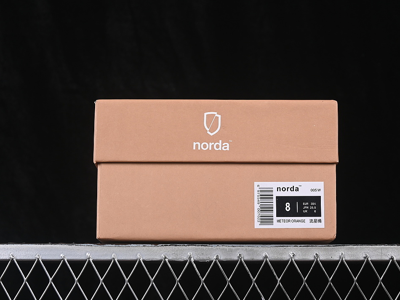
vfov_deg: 18.0
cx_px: 221
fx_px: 947
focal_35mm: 82
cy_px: 150
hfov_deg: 23.8
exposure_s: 1/60
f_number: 8
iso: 160
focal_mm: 50
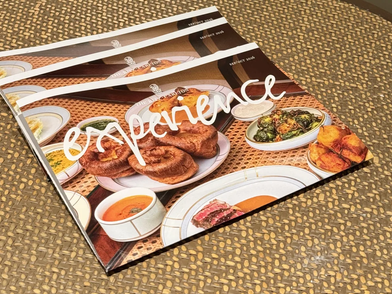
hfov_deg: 27.4
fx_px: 804
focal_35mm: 71
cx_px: 193
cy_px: 16
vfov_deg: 20.2
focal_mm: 6.76
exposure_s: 1/50
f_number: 1.78
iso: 200
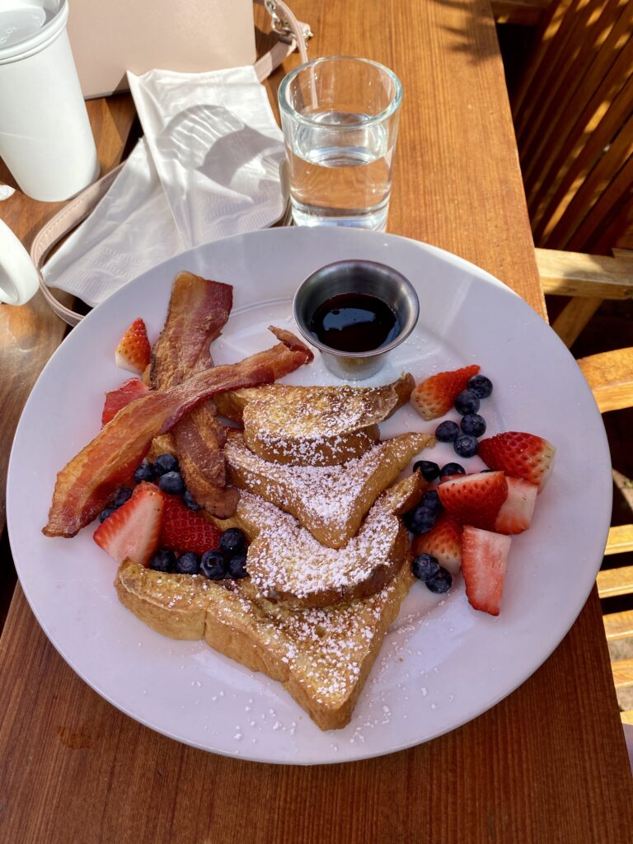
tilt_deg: -57.3
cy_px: 422
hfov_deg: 53.1
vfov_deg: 67.3
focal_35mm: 26
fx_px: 634
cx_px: 316
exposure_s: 1/778
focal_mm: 4.25
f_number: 1.8
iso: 32
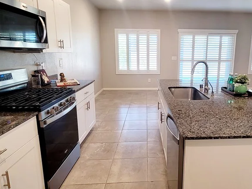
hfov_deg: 72.6
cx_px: 158
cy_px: 84
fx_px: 167
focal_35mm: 23
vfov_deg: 58.7
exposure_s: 1/60.2
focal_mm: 2.2
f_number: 2.2
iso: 160
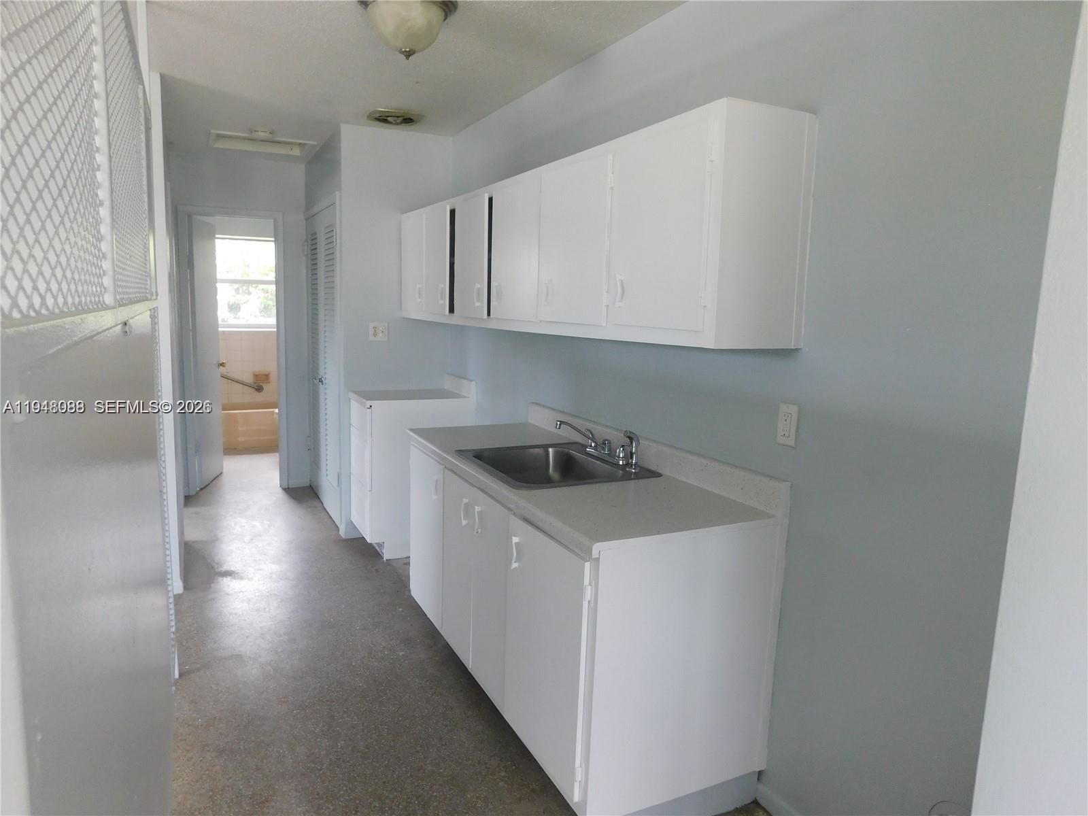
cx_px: 544
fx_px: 723
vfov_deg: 58.9
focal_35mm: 23
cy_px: 408
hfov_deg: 73.9
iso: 200
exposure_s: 1/30
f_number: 3
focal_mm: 4
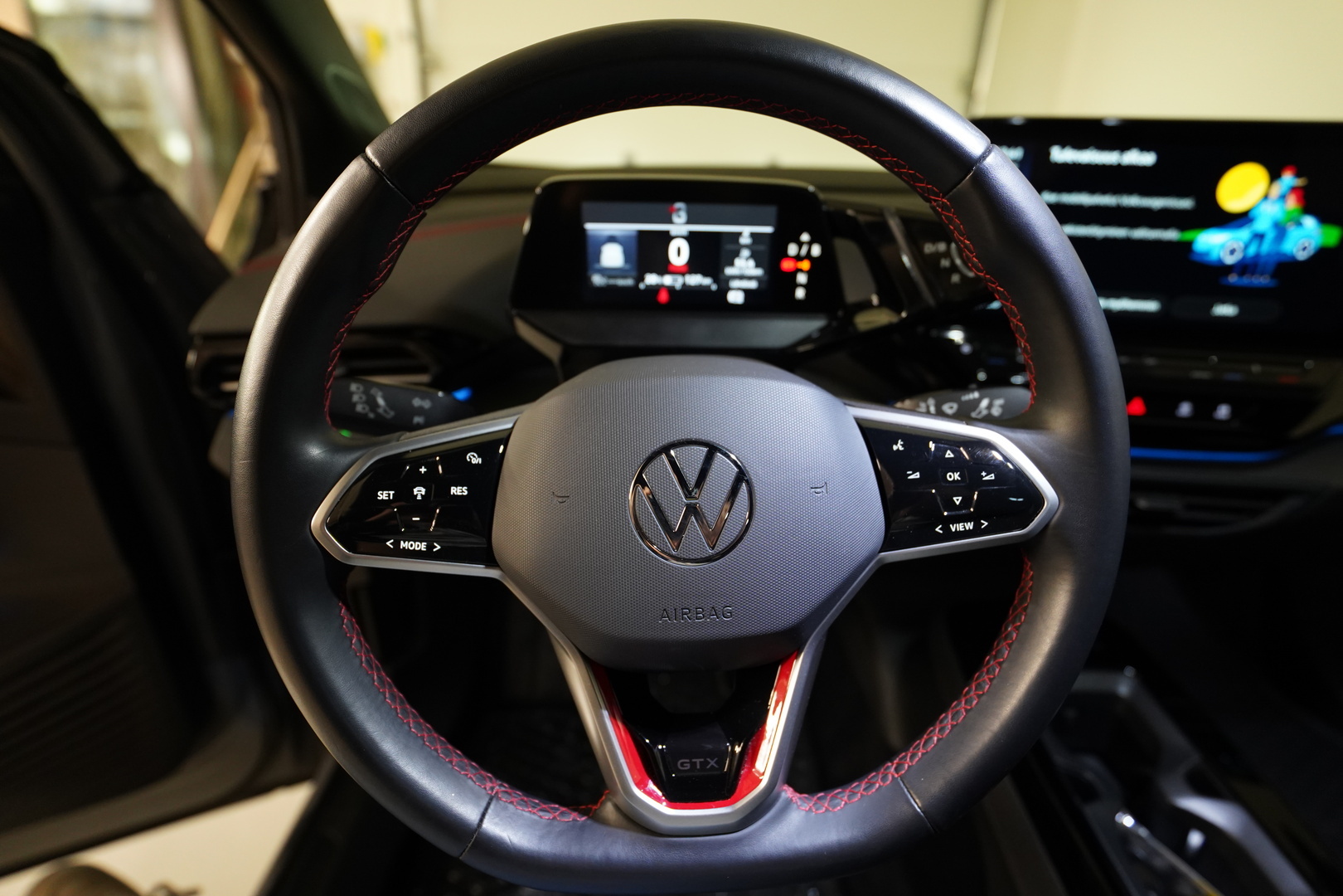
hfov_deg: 93.3
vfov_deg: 70.4
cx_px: 672
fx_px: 634
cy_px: 448
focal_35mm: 17
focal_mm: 17
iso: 2500
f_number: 2.8
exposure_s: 1/60
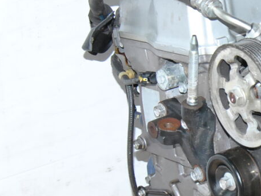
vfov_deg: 9.5
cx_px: 336
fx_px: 1182
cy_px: 145
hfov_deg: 12.2
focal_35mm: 157
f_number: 9
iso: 800
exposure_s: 1/200
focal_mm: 31
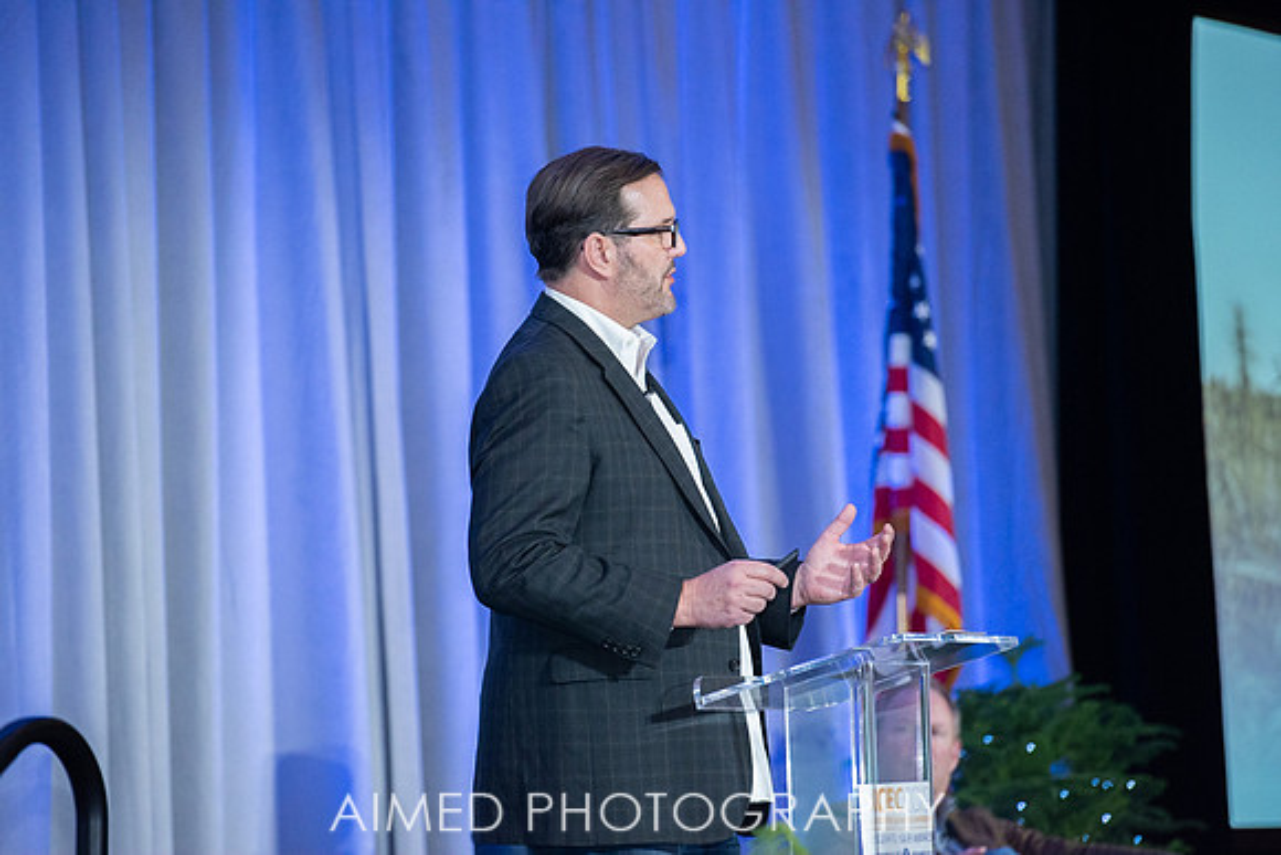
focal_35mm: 200
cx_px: 640
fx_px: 7118
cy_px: 428
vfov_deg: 6.9
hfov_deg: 10.3
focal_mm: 200
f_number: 4
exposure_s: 1/200
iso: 1600
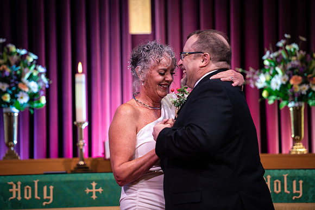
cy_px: 105
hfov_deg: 11.7
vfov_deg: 7.9
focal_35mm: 175
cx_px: 158
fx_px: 1532
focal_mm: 175
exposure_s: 1/200
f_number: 2.8
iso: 800
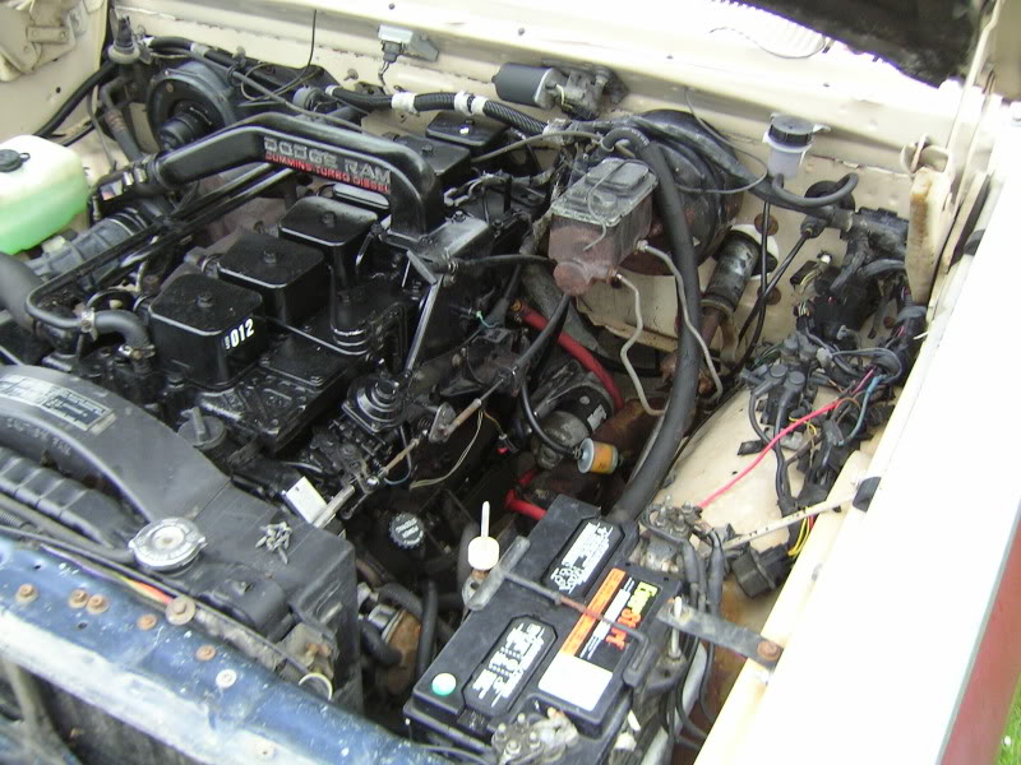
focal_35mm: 36
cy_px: 382
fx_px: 1062
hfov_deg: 51.4
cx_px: 510
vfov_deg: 39.7
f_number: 2.8
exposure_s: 1/32.2
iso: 100
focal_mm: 5.6
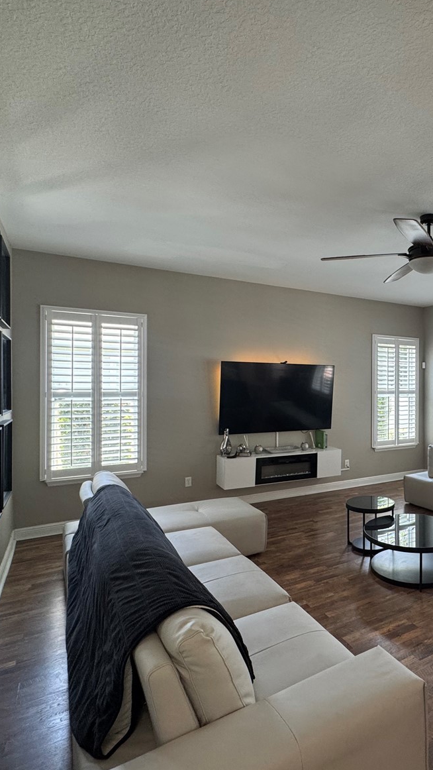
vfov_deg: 83.8
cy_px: 388
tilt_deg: -0.2
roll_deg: -0.2
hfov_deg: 50.0
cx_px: 354
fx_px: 428
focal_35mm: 21
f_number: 2.2
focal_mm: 2.22
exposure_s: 1/120
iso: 200
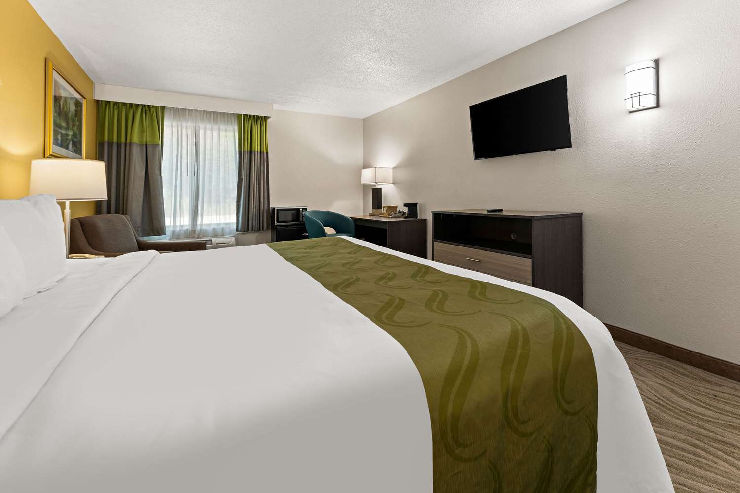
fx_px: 288
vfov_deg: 81.2
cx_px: 370
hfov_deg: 104.3
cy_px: 246
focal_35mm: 14
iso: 320
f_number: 8
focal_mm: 14
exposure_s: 1
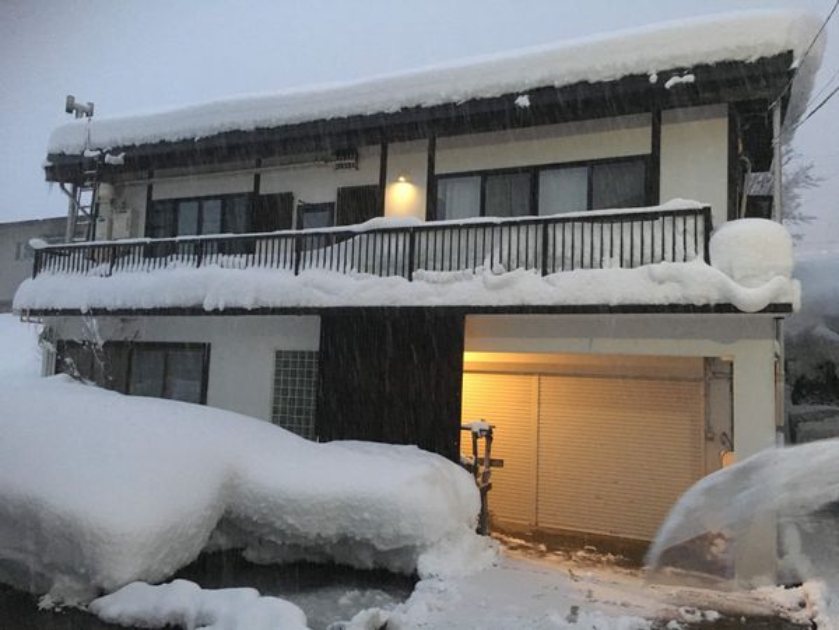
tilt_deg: +4.4
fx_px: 703
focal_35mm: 29
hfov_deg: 61.7
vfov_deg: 48.2
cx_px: 420
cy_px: 315
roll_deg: -3.0
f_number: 2.2
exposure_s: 1/15
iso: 500
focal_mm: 4.15
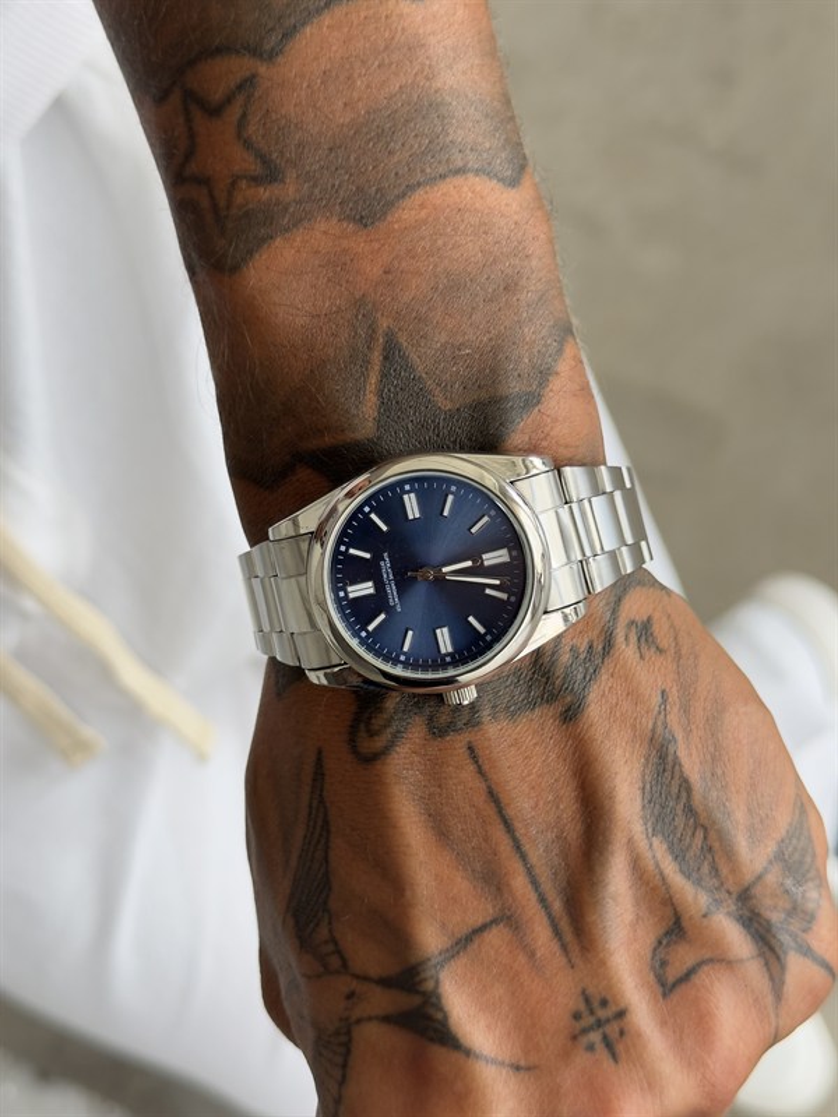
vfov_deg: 39.7
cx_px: 419
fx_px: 1549
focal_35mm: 48
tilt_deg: -53.8
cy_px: 558
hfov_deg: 30.3
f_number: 1.78
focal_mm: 6.76
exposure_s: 1/119
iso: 100
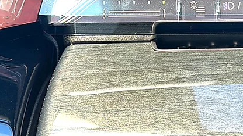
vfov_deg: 17.9
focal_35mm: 66
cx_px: 202
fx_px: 425
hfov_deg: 30.9
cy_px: 6
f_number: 1.78
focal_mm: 6.86
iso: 64
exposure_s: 1/141
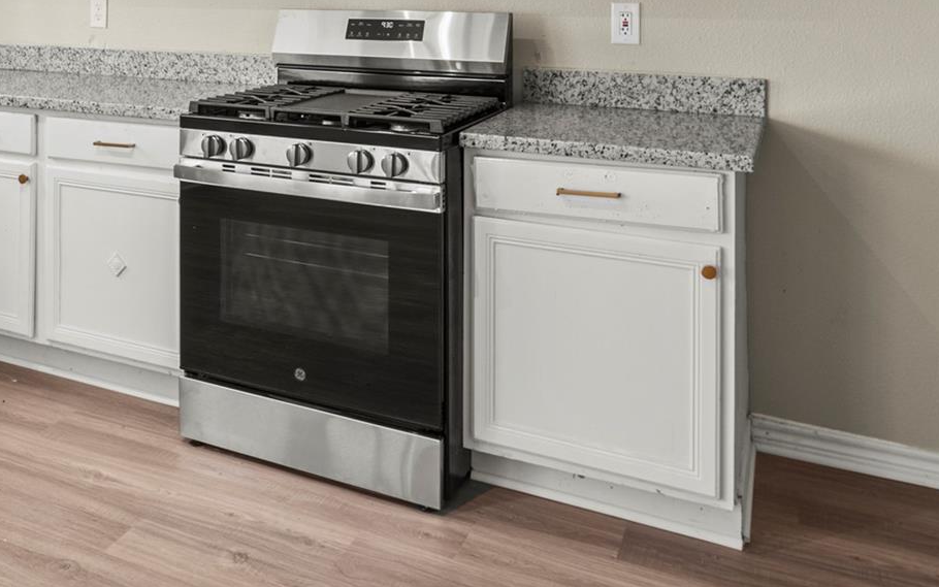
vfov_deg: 29.5
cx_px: 242
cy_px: -61
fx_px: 998
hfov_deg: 48.6
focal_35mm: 39
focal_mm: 17
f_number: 8
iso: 400
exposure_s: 1/15
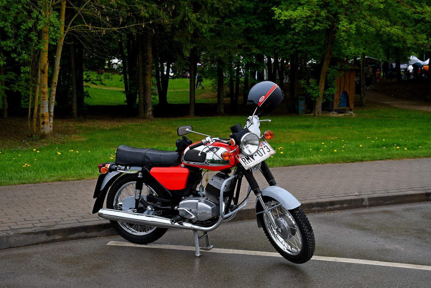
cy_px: 144
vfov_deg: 26.0
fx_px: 623
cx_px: 216
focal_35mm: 52
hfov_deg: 38.2
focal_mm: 35
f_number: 6.3
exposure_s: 1/250
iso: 200
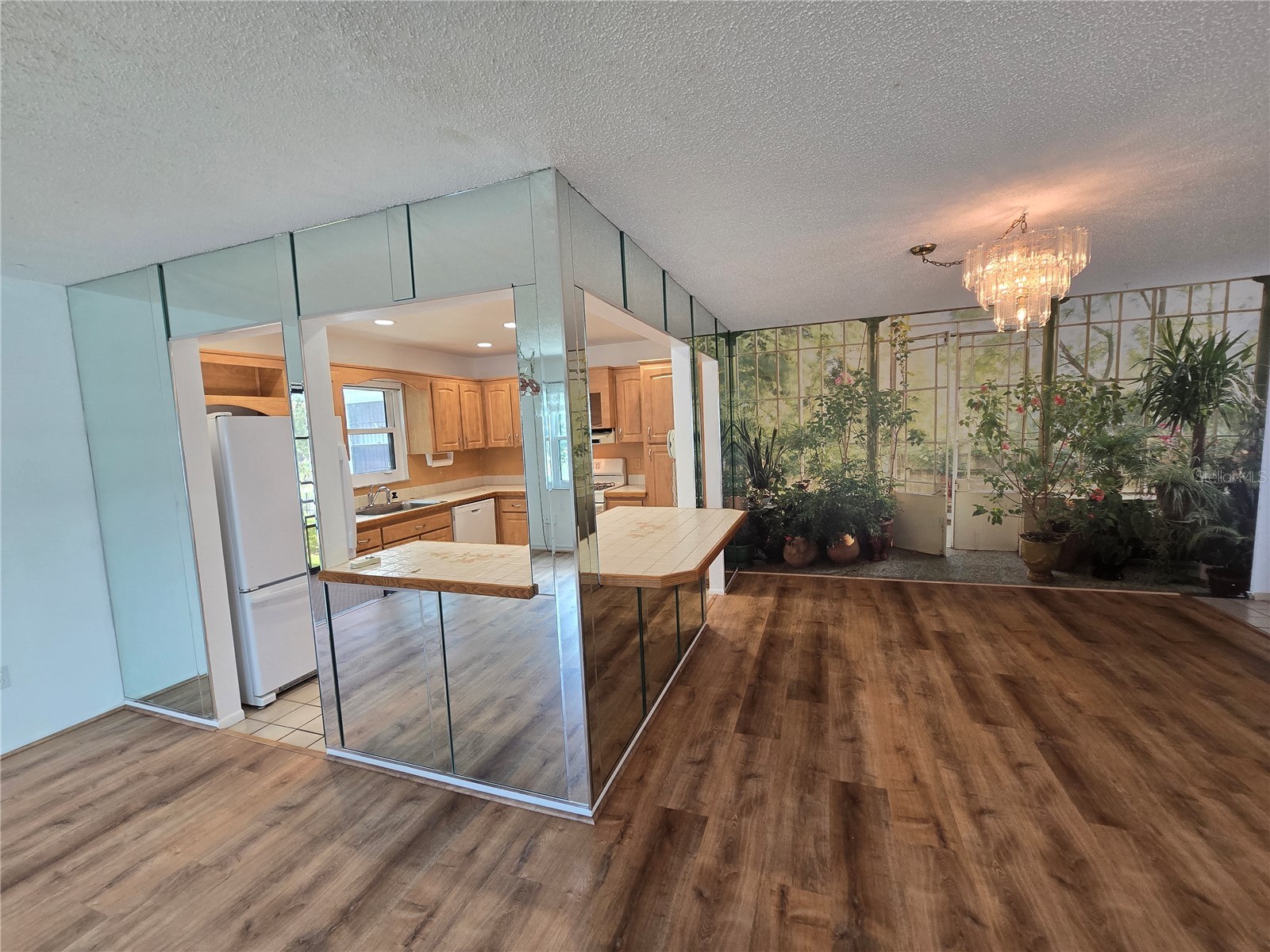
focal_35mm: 13
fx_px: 477
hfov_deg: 106.2
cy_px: 476
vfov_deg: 89.9
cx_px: 635
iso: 160
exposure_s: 1/60
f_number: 2.2
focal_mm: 2.2
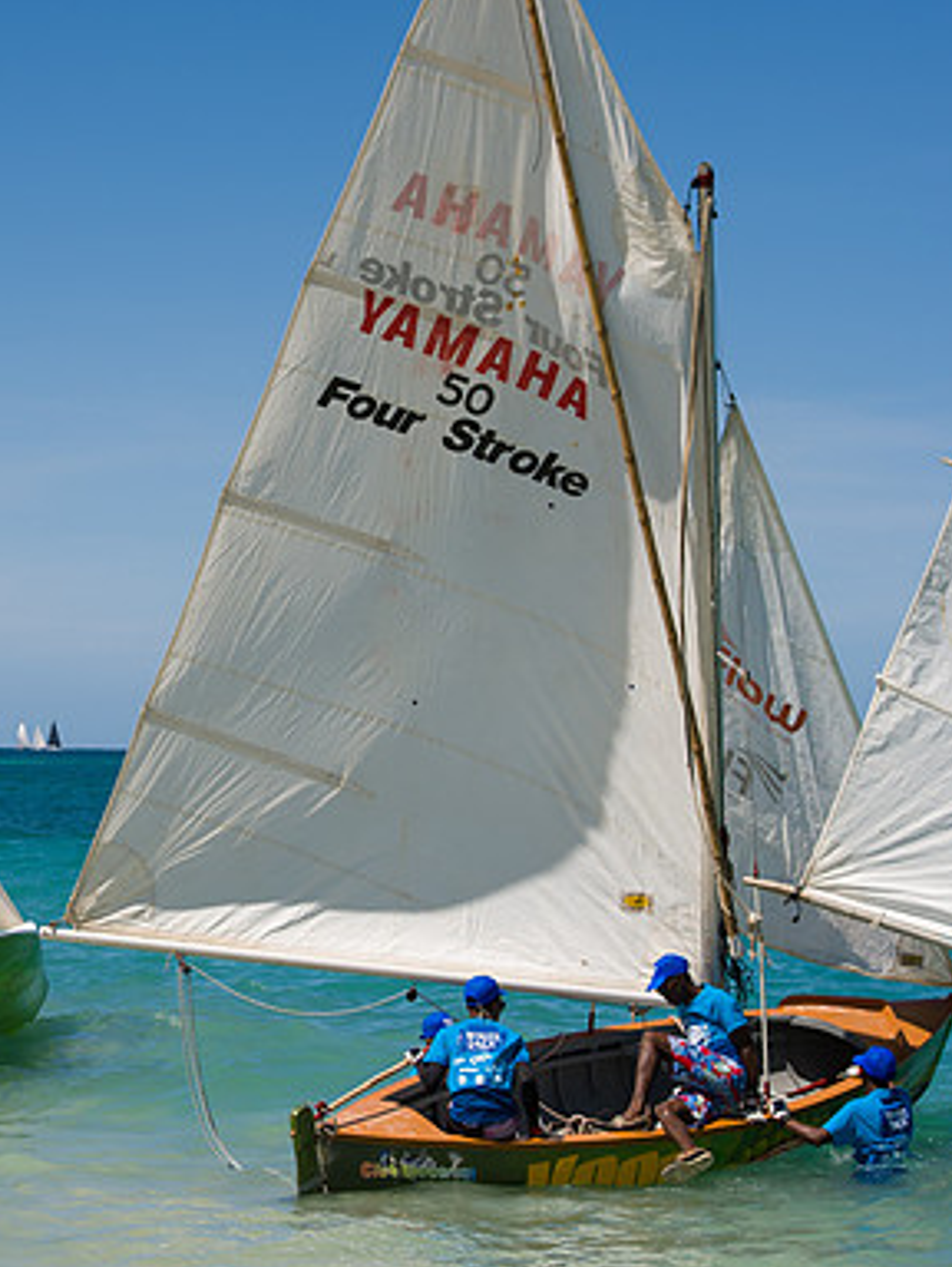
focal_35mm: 125
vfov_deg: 15.8
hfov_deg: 11.8
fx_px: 4576
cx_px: 56
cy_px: 635
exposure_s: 1/1250
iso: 100
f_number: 8
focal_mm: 86
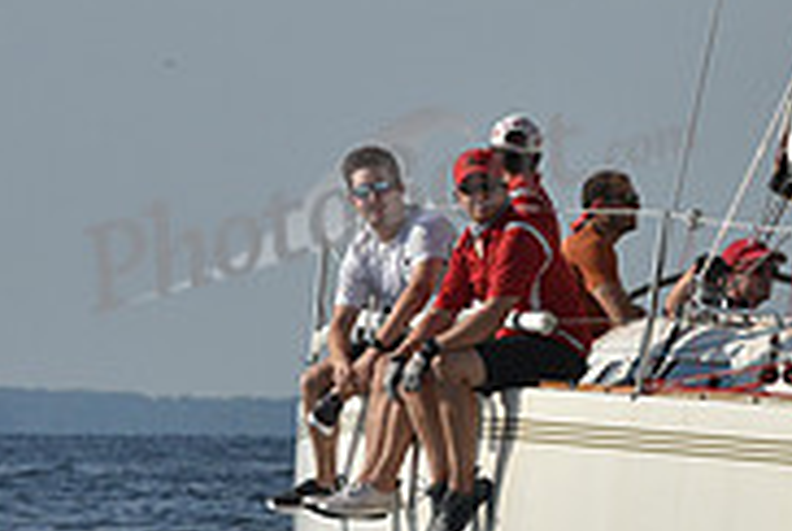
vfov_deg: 2.2
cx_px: 927
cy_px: 363
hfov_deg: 3.3
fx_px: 13662
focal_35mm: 620
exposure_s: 1/1250
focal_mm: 195
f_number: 11
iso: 250
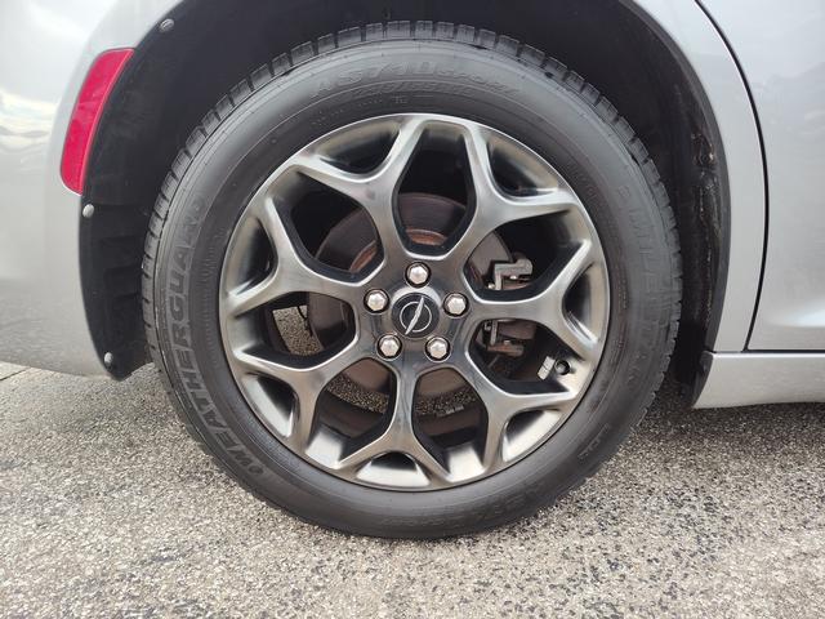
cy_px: 310
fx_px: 548
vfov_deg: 58.9
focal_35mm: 23
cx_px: 412
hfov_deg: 73.9
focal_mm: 5.56
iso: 100
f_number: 1.88
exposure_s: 1/196
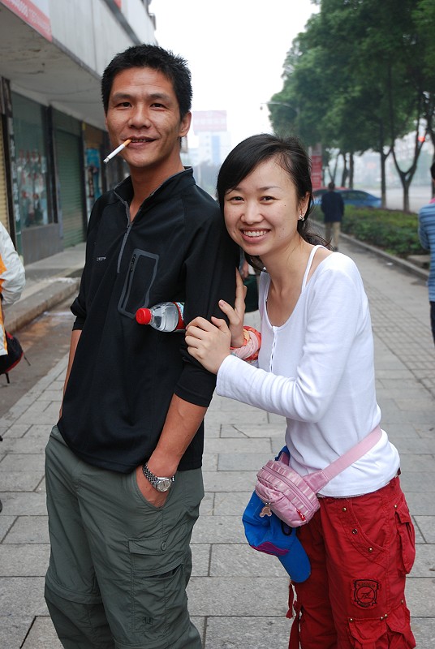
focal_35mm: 51
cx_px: 218
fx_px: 921
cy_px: 324
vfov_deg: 38.8
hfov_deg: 26.6
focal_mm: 34
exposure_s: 1/40
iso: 320
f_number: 4.2
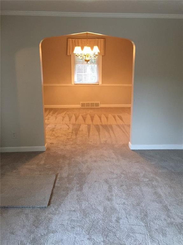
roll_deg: -0.2
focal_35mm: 29
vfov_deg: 61.7
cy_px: 122
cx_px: 92
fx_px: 205
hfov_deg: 48.2
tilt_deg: -12.4
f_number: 2.2
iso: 125
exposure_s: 1/15
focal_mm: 4.15
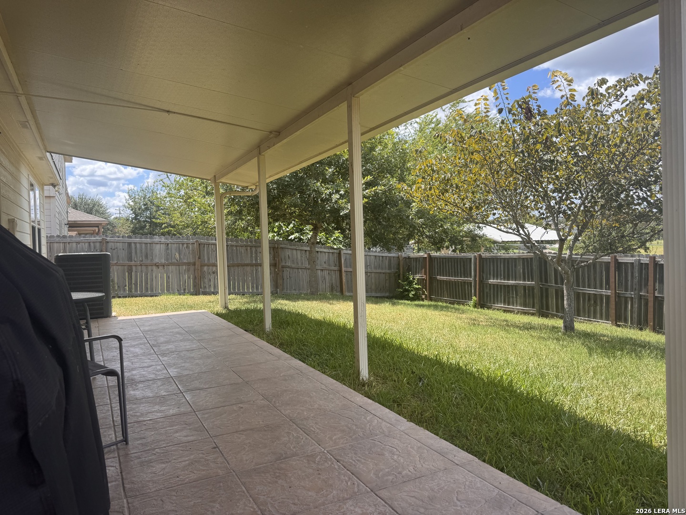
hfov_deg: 71.6
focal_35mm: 24
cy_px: 258
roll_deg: +0.1
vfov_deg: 56.8
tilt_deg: -1.2
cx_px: 343
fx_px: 476
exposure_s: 1/1524
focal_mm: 6.76
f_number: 1.78
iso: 80
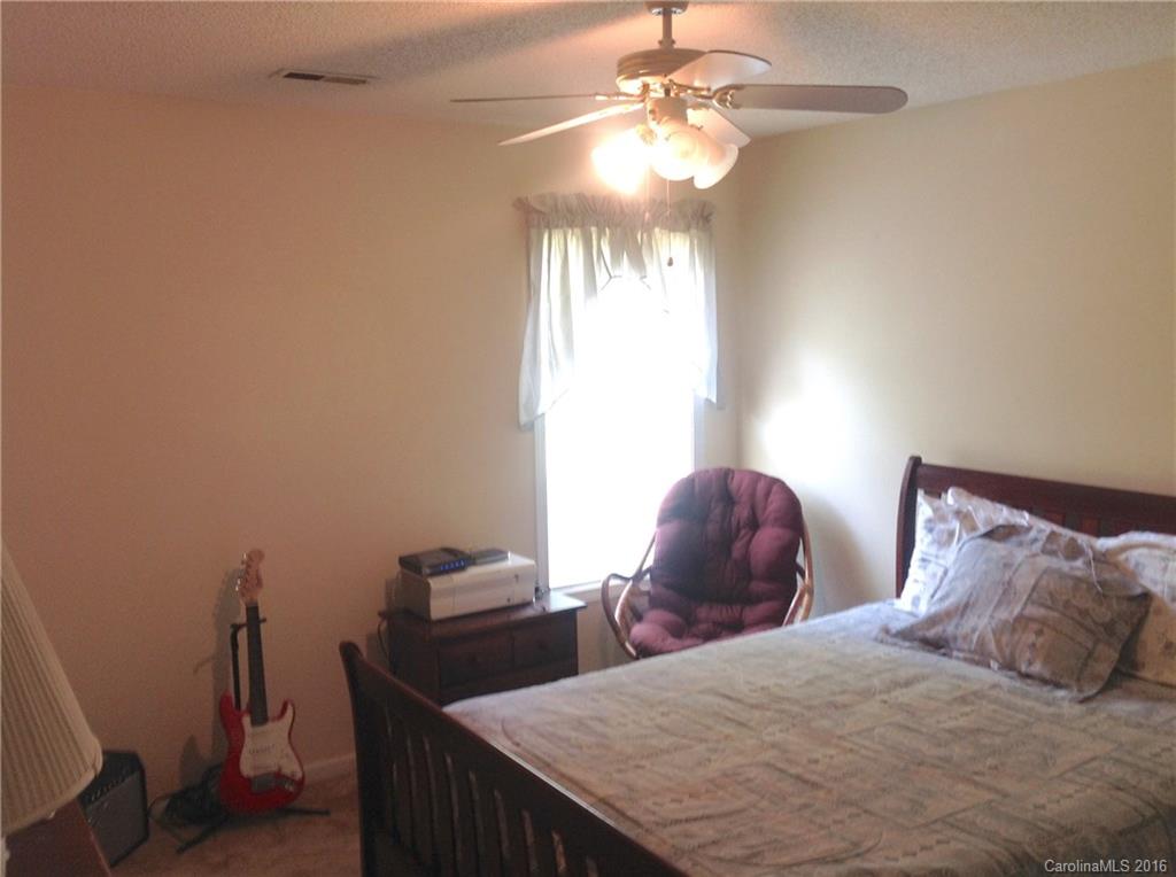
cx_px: 588
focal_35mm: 35
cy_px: 438
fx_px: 1187
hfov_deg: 52.7
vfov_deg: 40.6
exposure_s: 1/15
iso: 64
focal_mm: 4.28
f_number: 2.4
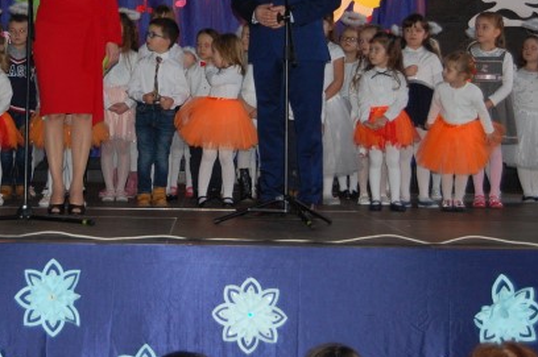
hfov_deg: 20.3
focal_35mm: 100
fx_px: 1493
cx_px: 164
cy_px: 18
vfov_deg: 13.5
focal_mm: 34
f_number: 4.5
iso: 720
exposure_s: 1/60
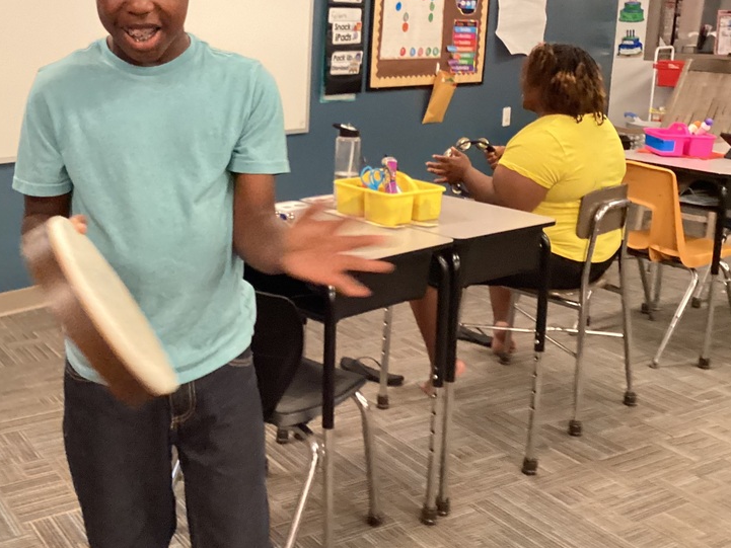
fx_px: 929
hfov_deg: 42.3
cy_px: 194
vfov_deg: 32.7
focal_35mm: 44
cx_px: 234
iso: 320
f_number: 2.4
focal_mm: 3.3
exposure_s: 1/60
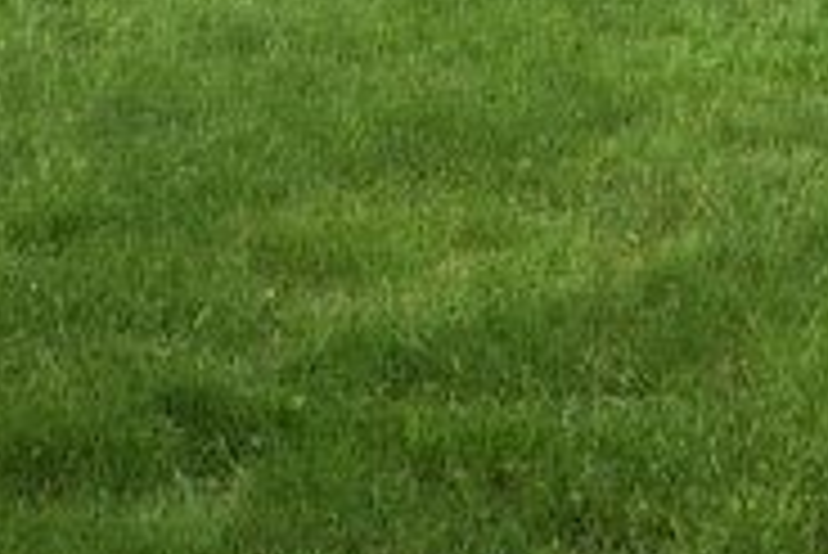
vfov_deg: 12.2
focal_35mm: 105
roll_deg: +1.9
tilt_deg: -3.8
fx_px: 2417
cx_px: 688
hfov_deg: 19.2
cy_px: -387
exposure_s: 1/15
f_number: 2.2
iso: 64
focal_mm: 4.15
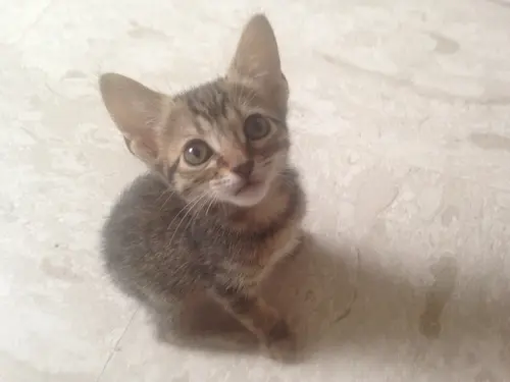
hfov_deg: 55.4
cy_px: 191
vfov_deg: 42.9
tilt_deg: -58.8
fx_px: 486
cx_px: 255
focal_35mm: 33
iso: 200
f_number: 2.4
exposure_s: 1/20
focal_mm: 4.12
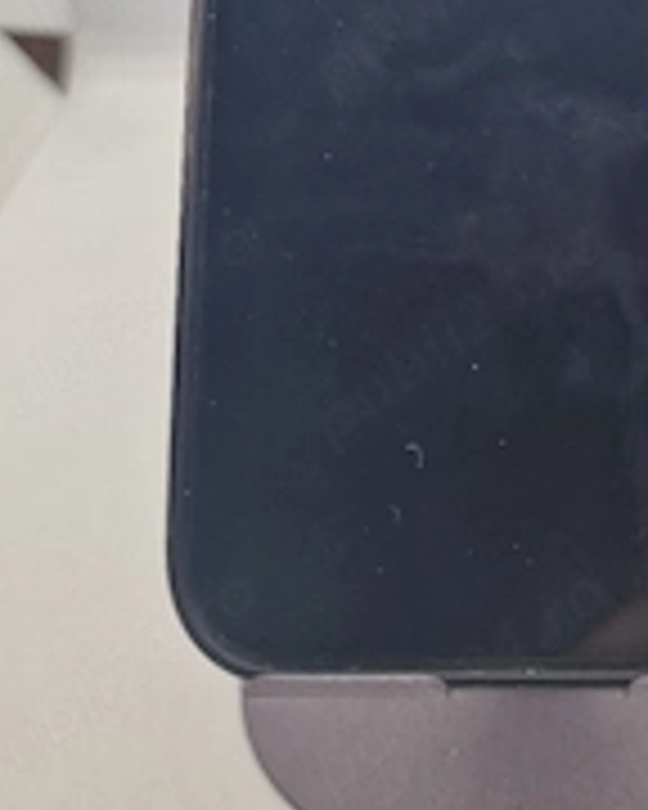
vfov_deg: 34.6
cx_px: 549
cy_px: 36
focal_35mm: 50
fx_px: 1199
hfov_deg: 29.3
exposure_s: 1/182
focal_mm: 6.4
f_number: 1.8
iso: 80
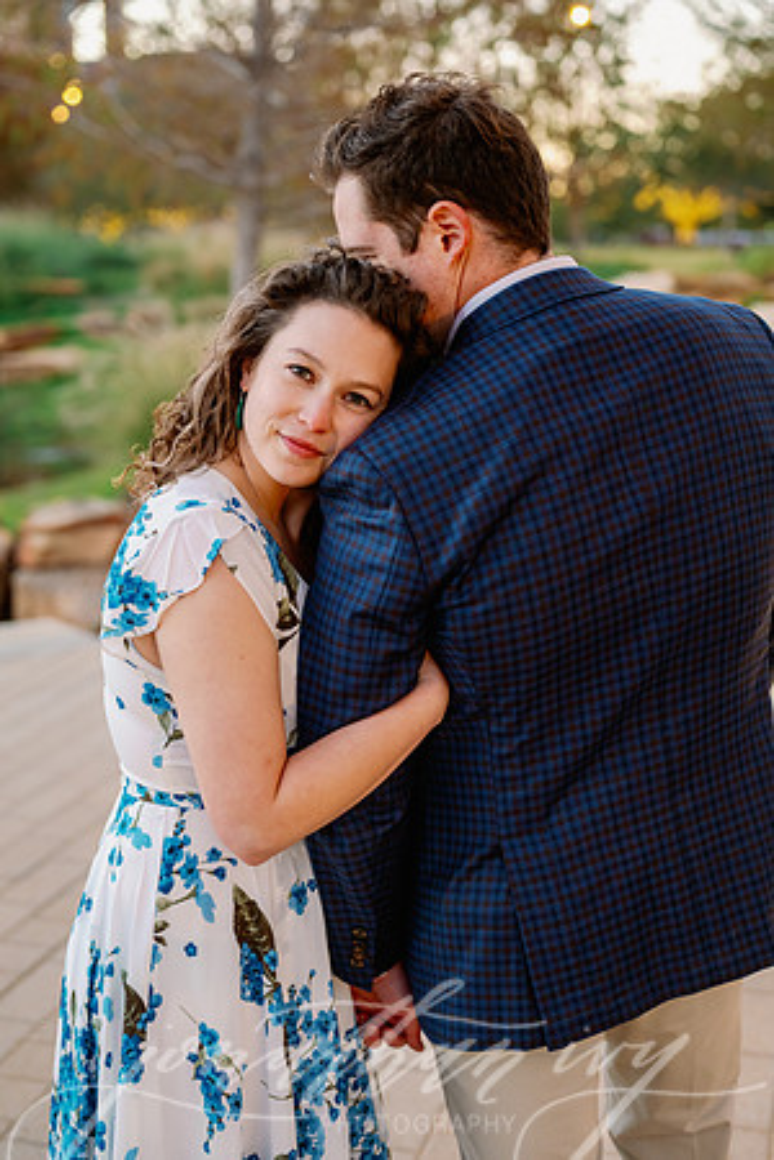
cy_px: 580
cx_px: 387
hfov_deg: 27.0
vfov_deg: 39.6
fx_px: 1612
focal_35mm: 50
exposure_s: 1/200
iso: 1250
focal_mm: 50
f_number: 2.8
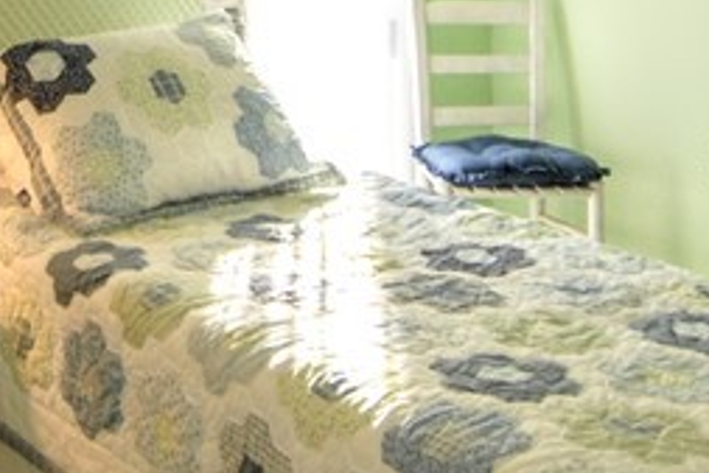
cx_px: 128
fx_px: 1517
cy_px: -249
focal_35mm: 77
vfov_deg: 16.1
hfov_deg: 25.8
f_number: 4
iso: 320
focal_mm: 12
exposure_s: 1/30
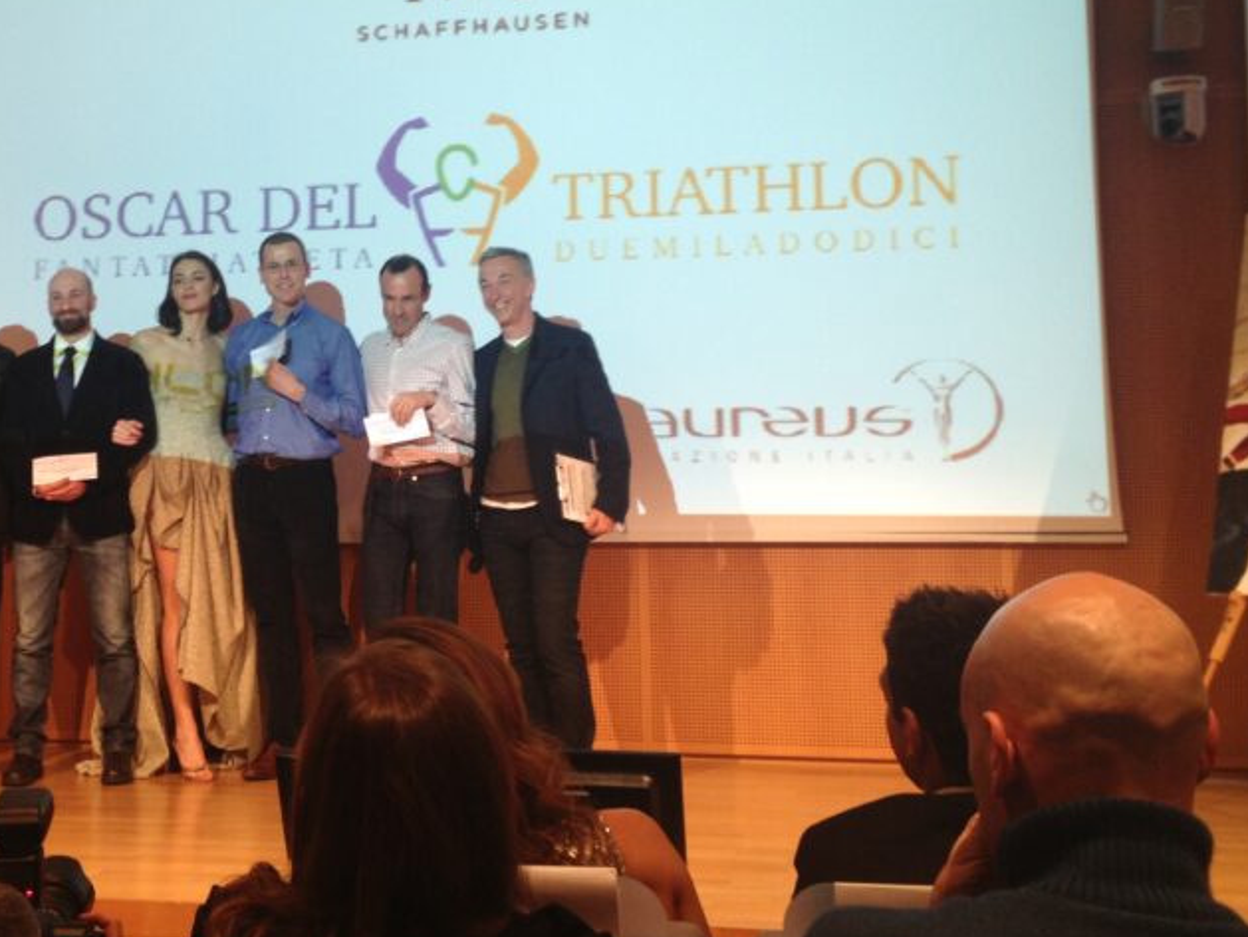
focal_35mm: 57
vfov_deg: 25.6
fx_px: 2055
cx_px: 371
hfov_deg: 33.3
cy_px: 357
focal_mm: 4.28
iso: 64
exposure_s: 1/20
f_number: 2.4
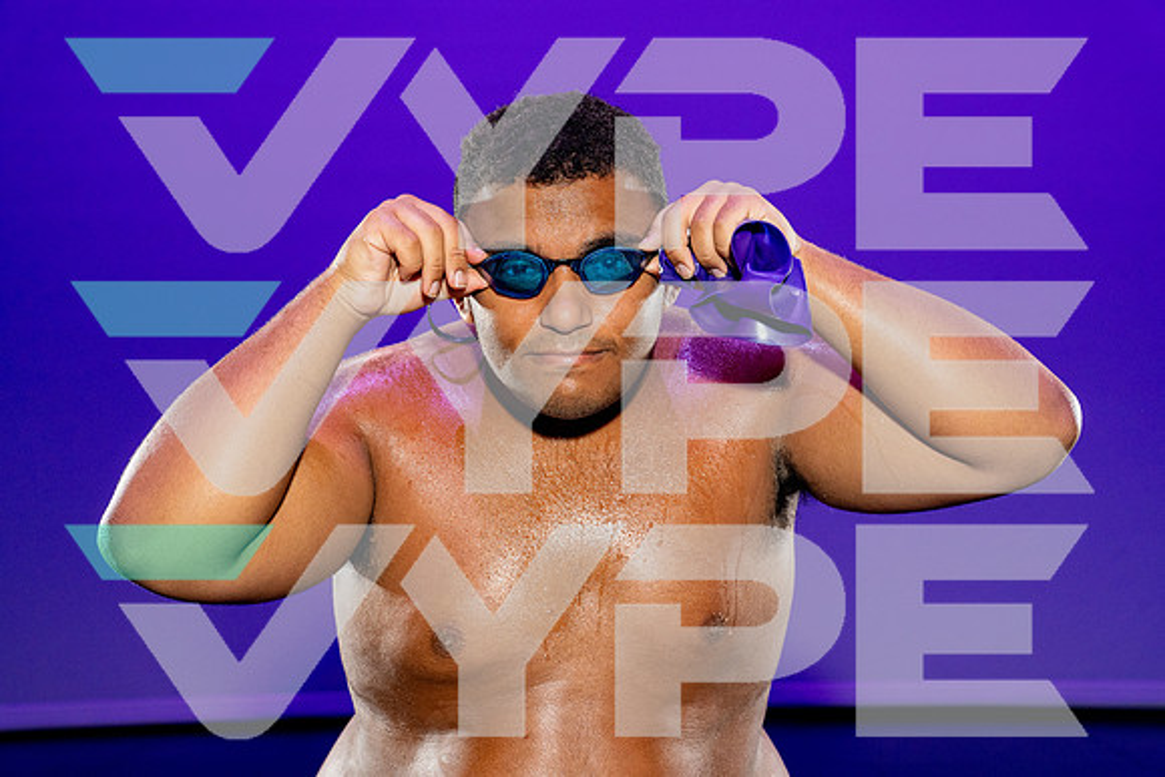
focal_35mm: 59
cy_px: 388
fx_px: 1910
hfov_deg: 33.9
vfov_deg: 23.0
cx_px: 582
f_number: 7.1
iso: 2500
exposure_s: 1/250
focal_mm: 59
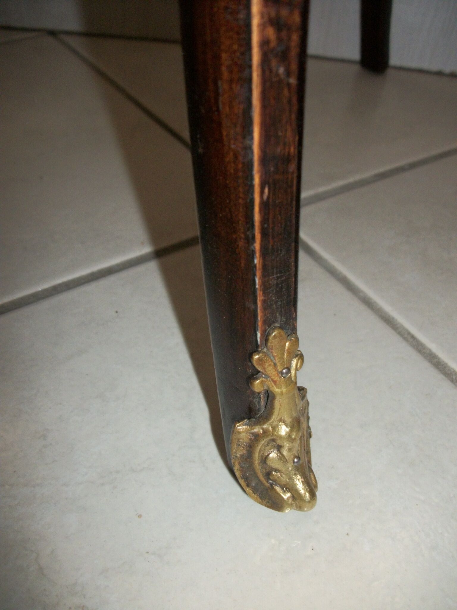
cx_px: 228
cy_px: 305
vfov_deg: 56.8
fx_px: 563
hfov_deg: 44.2
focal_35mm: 32
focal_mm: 5.7
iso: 160
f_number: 2.9
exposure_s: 1/30
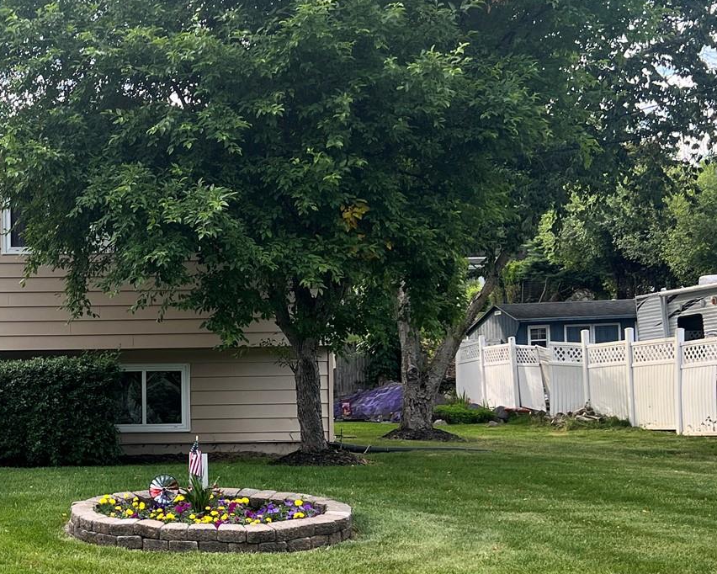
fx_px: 1295
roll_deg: +0.7
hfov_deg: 28.6
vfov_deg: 24.7
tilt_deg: -0.4
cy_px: 426
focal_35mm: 61
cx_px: -34
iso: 50
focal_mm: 5.7
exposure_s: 1/597
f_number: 1.5
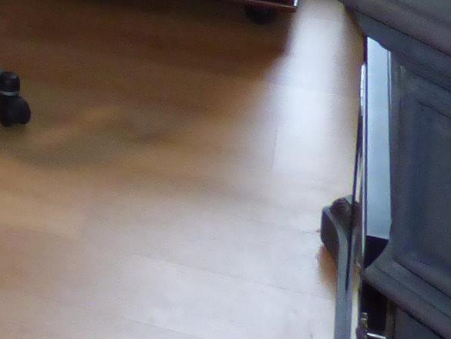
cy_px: -310
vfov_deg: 12.6
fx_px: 1368
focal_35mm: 105
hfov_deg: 15.2
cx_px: -446
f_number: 2.8
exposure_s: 1/50
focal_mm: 3.58
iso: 500
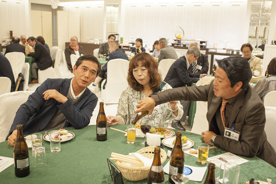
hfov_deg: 54.5
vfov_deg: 37.8
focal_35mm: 35
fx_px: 268
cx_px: 138
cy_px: 92
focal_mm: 35
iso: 720
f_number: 5.6
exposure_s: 1/100
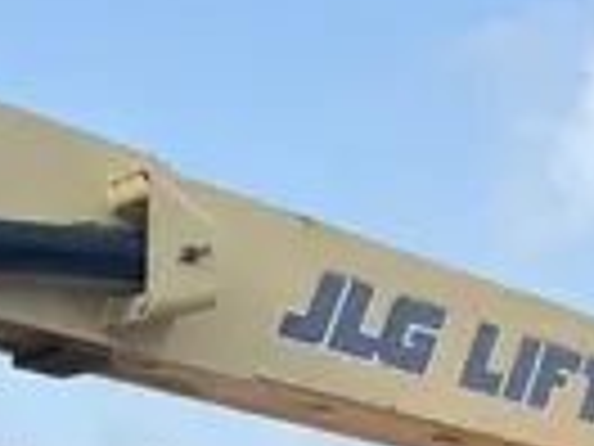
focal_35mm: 108
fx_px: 1853
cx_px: 554
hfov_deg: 17.9
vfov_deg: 12.4
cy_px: 822
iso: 50
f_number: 1.6
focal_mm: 5.1
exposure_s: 1/1862
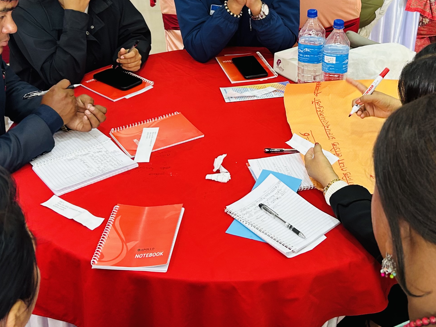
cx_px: 268
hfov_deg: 35.4
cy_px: 89
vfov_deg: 26.7
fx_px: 680
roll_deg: -0.9
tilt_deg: -26.4
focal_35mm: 54
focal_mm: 5.7
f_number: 1.5
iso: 100
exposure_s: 1/50
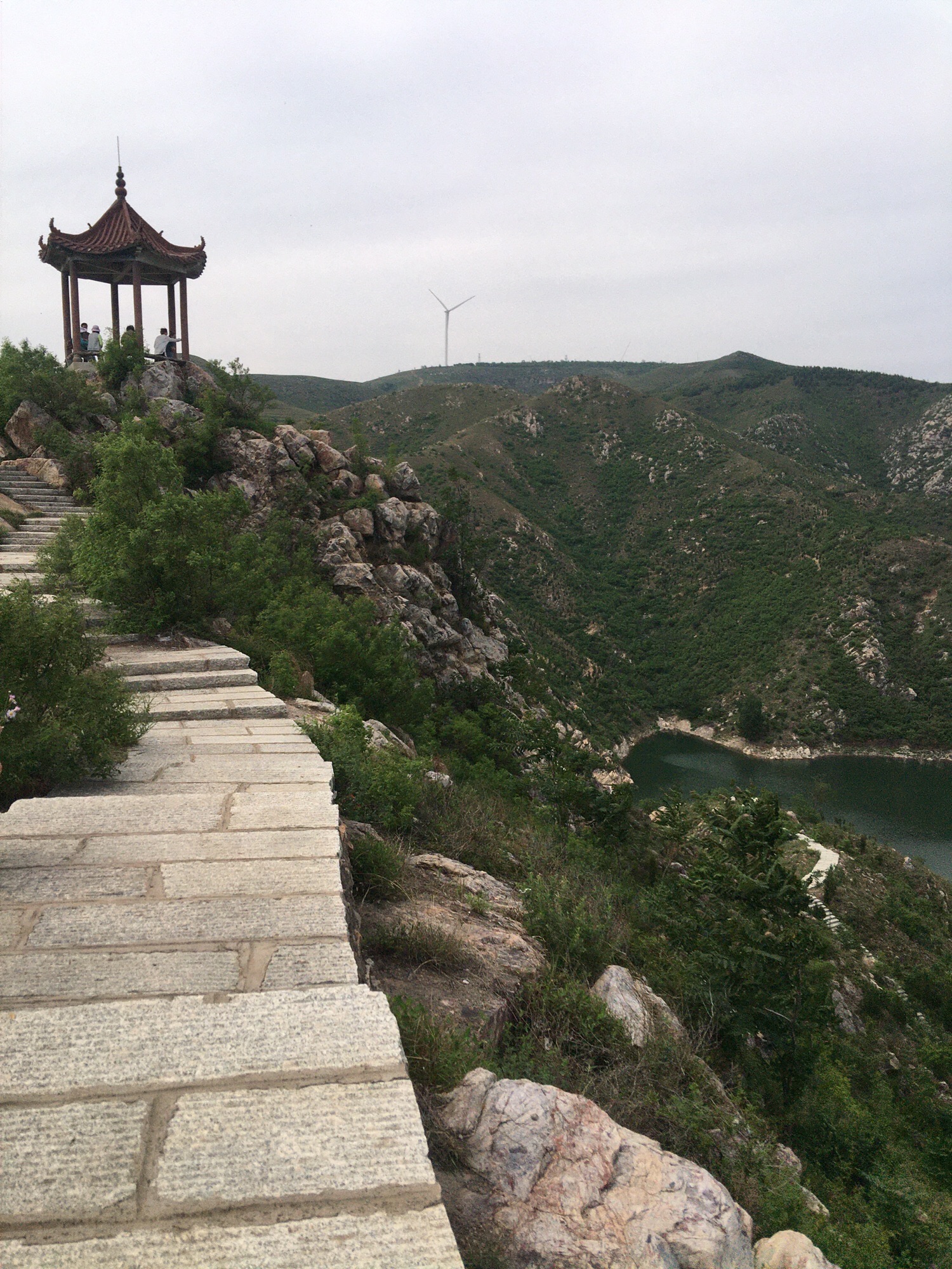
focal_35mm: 29
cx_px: 476
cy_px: 634
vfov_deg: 61.7
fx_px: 1063
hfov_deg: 48.2
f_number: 2.2
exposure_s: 1/8547
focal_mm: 4.15
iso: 25
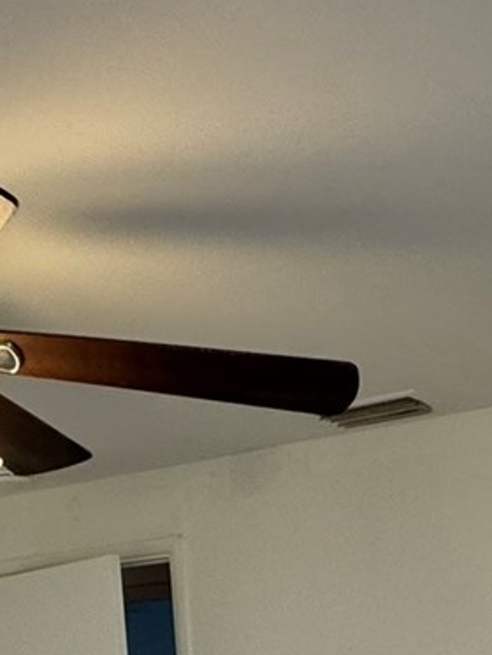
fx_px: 1136
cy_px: 850
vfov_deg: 27.1
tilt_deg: -7.8
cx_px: 308
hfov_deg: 24.4
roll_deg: +3.2
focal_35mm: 60
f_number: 2.2
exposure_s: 1/120
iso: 160
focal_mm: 2.22
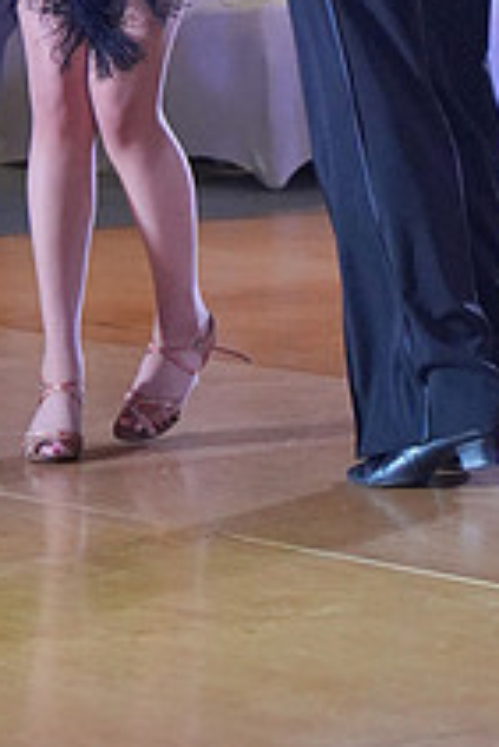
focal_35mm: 234
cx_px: 267
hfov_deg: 5.9
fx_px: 4857
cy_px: -212
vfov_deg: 8.7
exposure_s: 1/500
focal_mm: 57
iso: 4000
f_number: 3.2
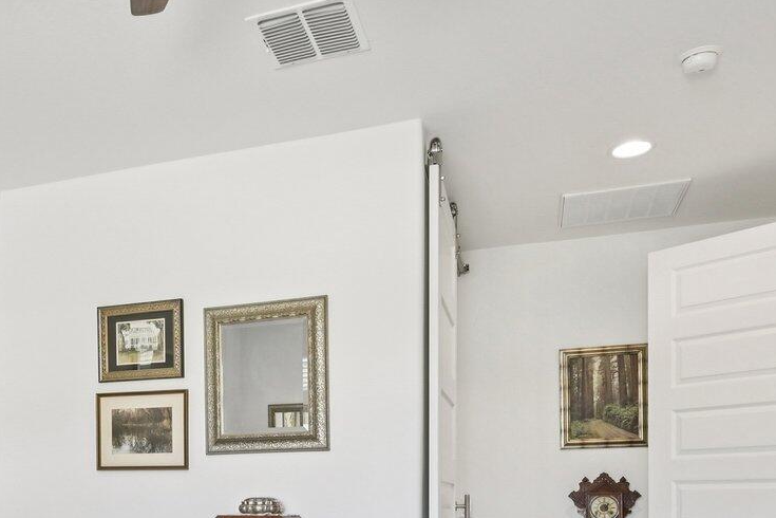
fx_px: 841
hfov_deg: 47.1
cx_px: 166
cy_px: 498
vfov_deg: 32.0
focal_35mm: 39
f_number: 8
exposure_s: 1/40
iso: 400
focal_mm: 14
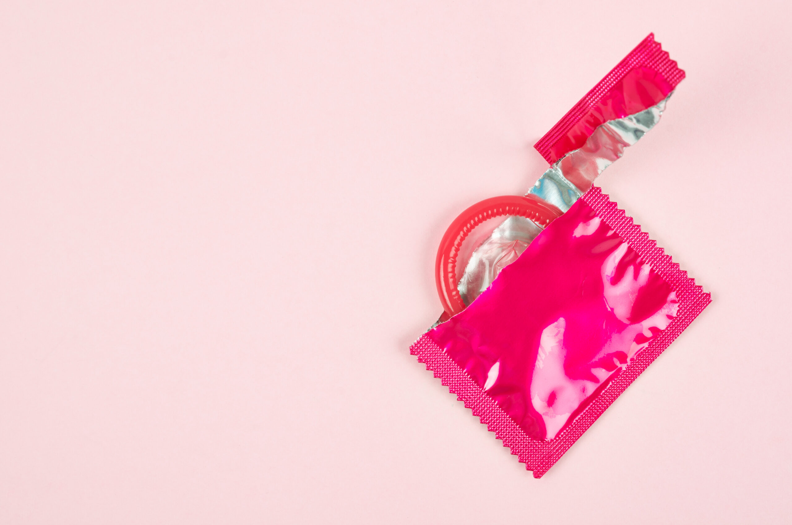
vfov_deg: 15.1
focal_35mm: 90
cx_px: 396
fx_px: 1976
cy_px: 262
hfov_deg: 22.7
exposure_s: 1/125
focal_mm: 60
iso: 100
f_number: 11
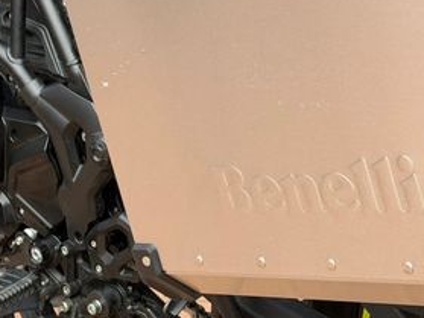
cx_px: 11
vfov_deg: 13.4
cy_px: 100
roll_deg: +0.3
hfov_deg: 17.5
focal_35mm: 110
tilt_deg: -7.6
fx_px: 1347
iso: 64
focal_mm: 6.76
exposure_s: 1/349
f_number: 1.78
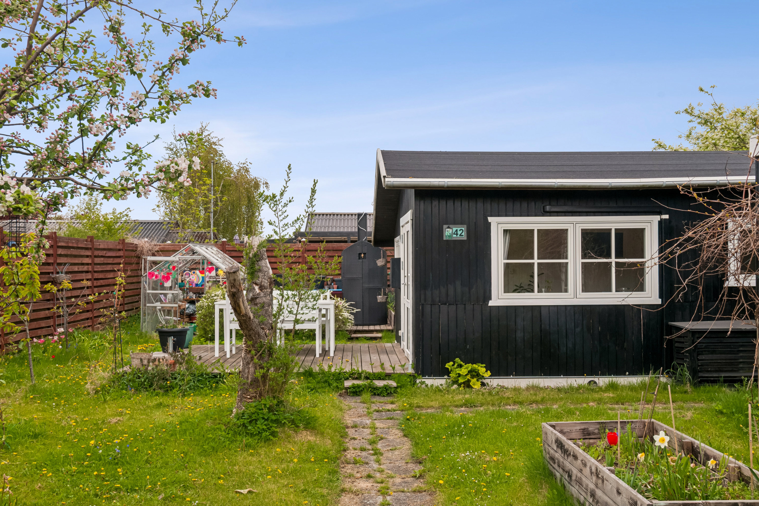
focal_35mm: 36
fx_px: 759
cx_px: 380
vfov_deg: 36.9
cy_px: 253
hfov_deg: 53.1
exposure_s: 1/200
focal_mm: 24
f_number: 10
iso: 200
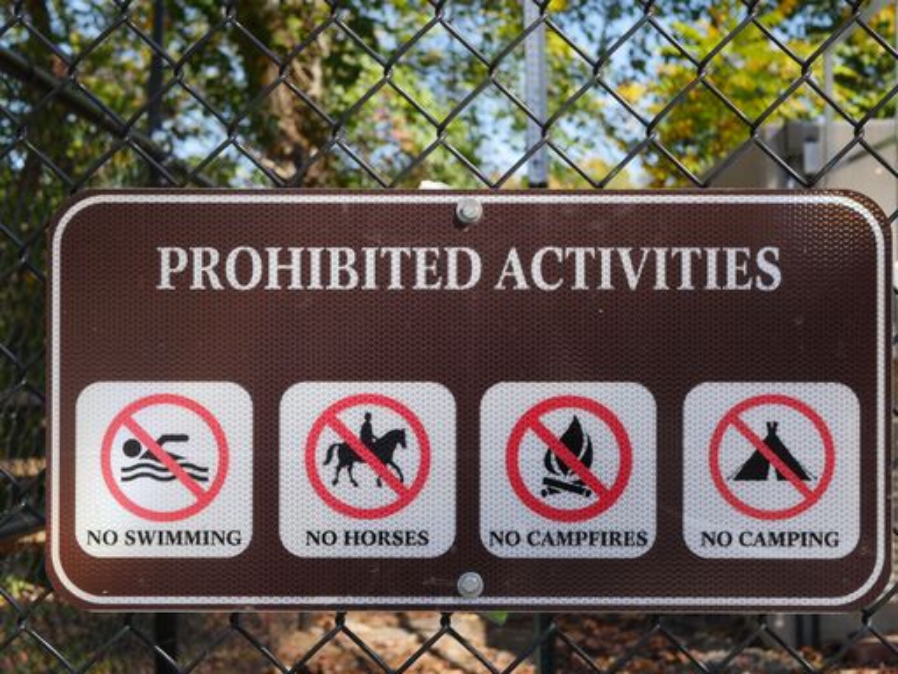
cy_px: 337
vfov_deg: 29.1
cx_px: 449
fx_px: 1297
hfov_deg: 38.2
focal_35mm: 50
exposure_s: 1/250
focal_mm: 25
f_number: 5.6
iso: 200
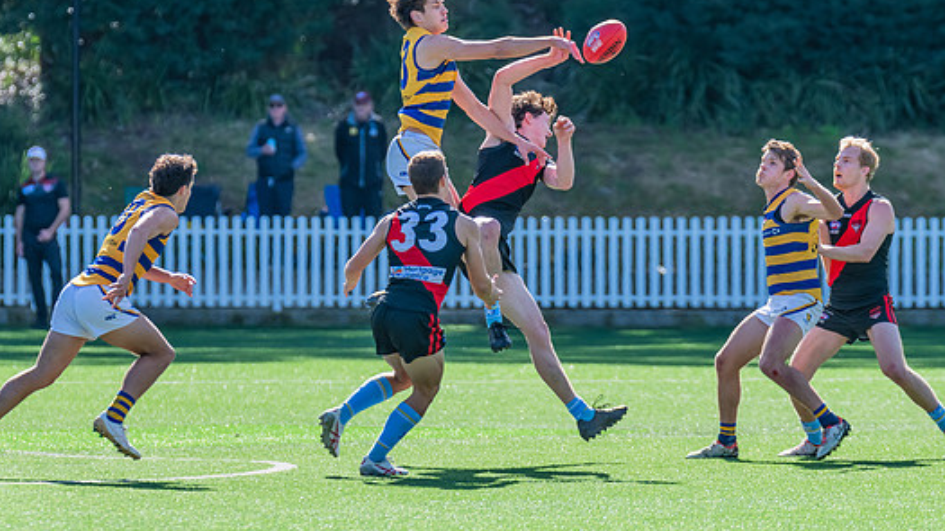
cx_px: 512
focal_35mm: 486
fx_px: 12175
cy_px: 157
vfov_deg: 2.5
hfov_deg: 4.4
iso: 800
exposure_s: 1/1250
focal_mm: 380
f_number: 7.1
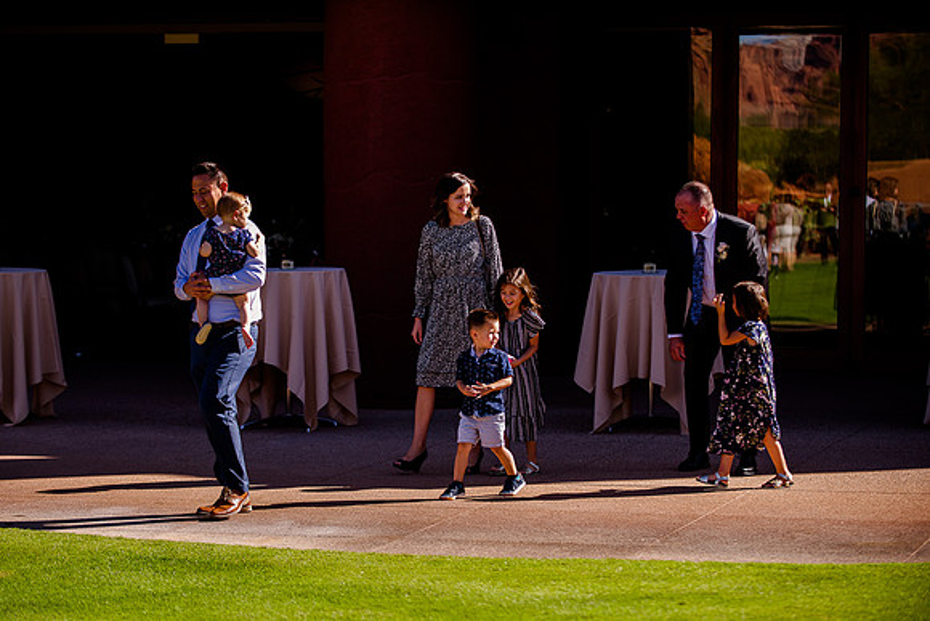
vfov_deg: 12.0
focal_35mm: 114
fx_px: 2947
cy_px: 343
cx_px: 416
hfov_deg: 17.9
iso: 200
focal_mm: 102
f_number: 2.8
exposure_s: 1/800
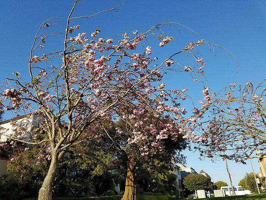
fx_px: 200
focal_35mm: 26
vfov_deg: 53.1
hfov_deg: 67.3
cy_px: 100
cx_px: 133
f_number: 1.7
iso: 50
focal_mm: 4.2
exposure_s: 1/1604
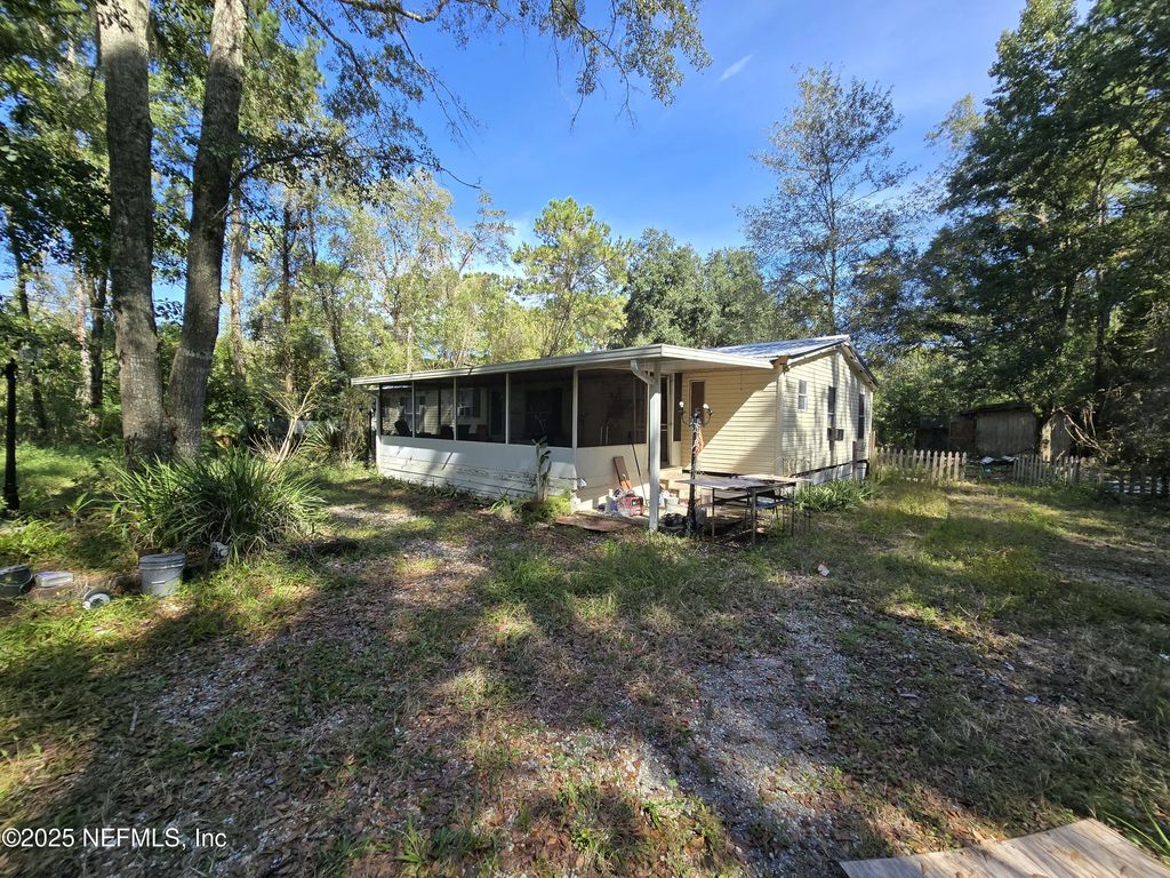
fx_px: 439
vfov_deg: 89.9
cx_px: 585
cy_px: 439
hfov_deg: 106.2
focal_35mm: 13
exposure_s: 1/701
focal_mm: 2.2
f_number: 2.2
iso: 50
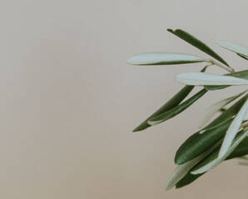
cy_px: 372
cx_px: 704
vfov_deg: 5.4
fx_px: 2072
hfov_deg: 6.4
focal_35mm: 282
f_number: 2
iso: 400
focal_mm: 35
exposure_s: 1/800
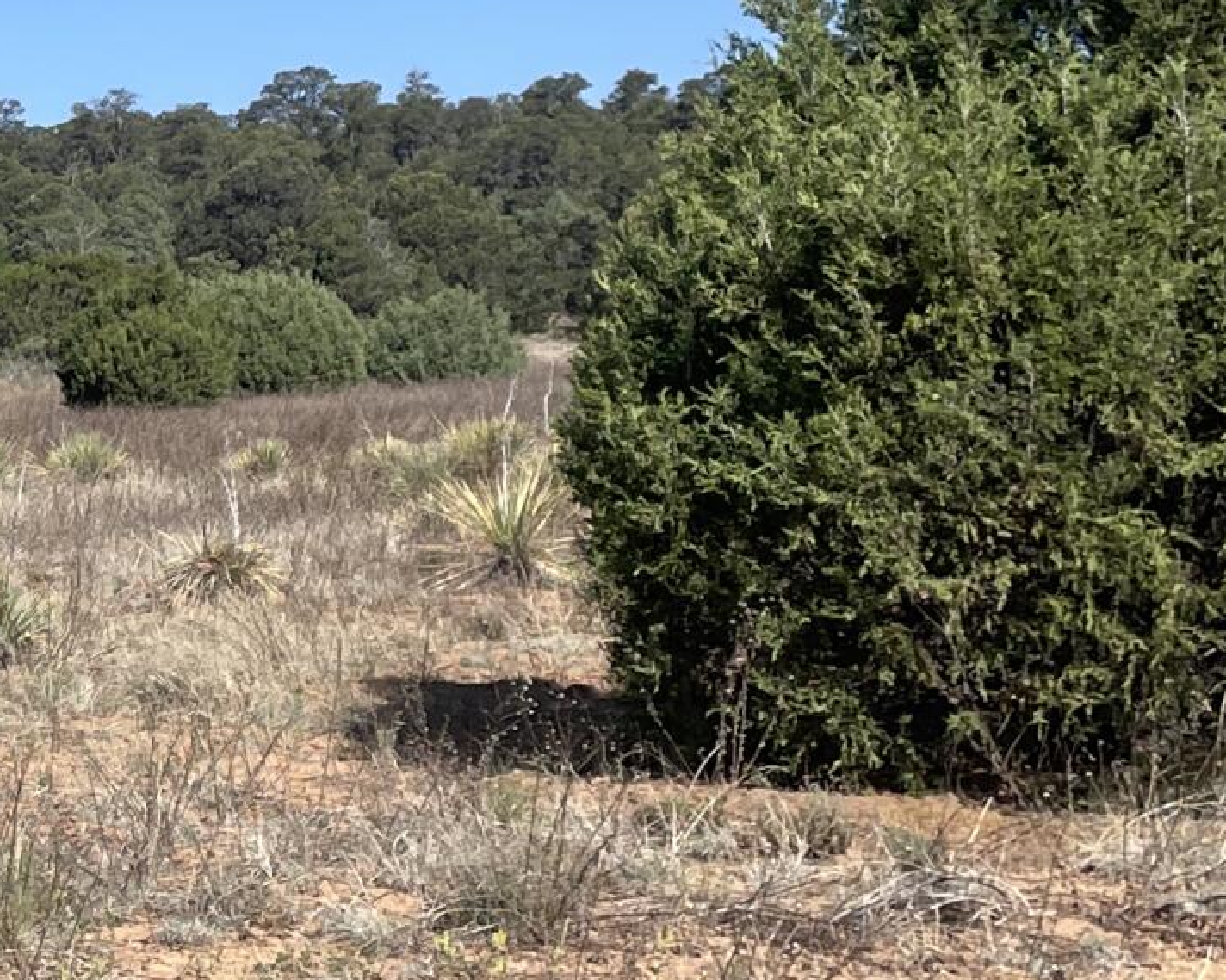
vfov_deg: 14.3
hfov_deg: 16.0
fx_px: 3881
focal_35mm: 107
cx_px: -759
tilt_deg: +5.3
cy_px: 174
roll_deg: +0.8
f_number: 1.6
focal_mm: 4.2
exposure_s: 1/3205
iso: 32
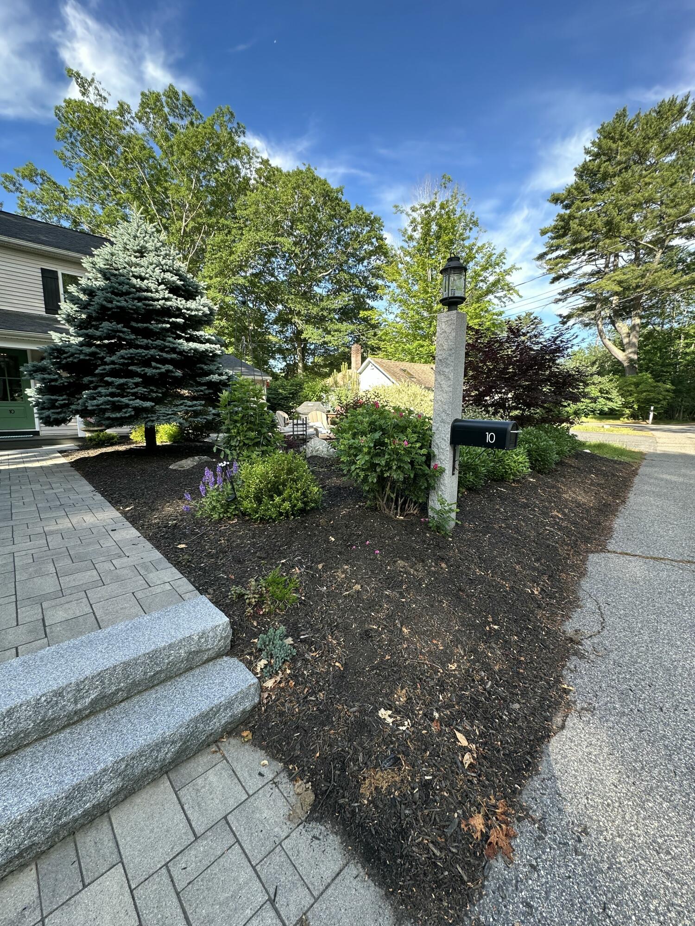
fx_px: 375
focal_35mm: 14
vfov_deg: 102.1
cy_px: 463
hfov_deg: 85.7
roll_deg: -2.3
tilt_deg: -8.2
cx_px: 348
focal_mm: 2.22
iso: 40
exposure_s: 1/198
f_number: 2.2
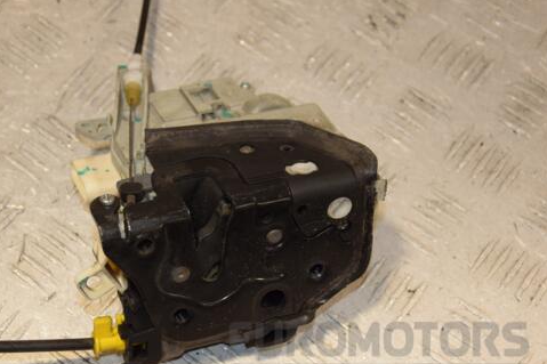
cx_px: 208
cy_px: 187
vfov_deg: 16.1
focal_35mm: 85
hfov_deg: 24.0
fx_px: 1285
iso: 800
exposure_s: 1/200
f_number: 5.6
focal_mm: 45
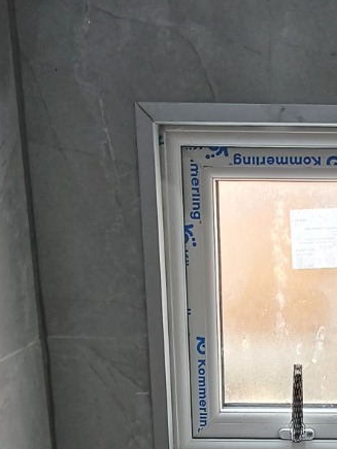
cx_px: 306
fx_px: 571
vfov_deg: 41.8
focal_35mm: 44
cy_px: 333
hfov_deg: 31.3
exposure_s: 1/50
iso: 64
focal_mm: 1.64
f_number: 2.2
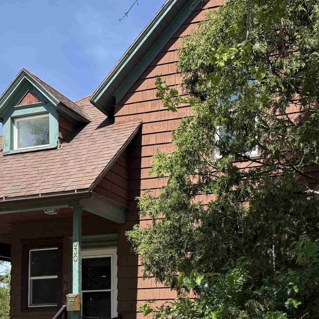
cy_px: 261
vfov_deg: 29.3
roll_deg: +0.4
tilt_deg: +8.1
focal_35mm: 57
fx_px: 594
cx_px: 146
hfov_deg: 30.0
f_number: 1.78
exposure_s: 1/2525
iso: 80
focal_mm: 6.76
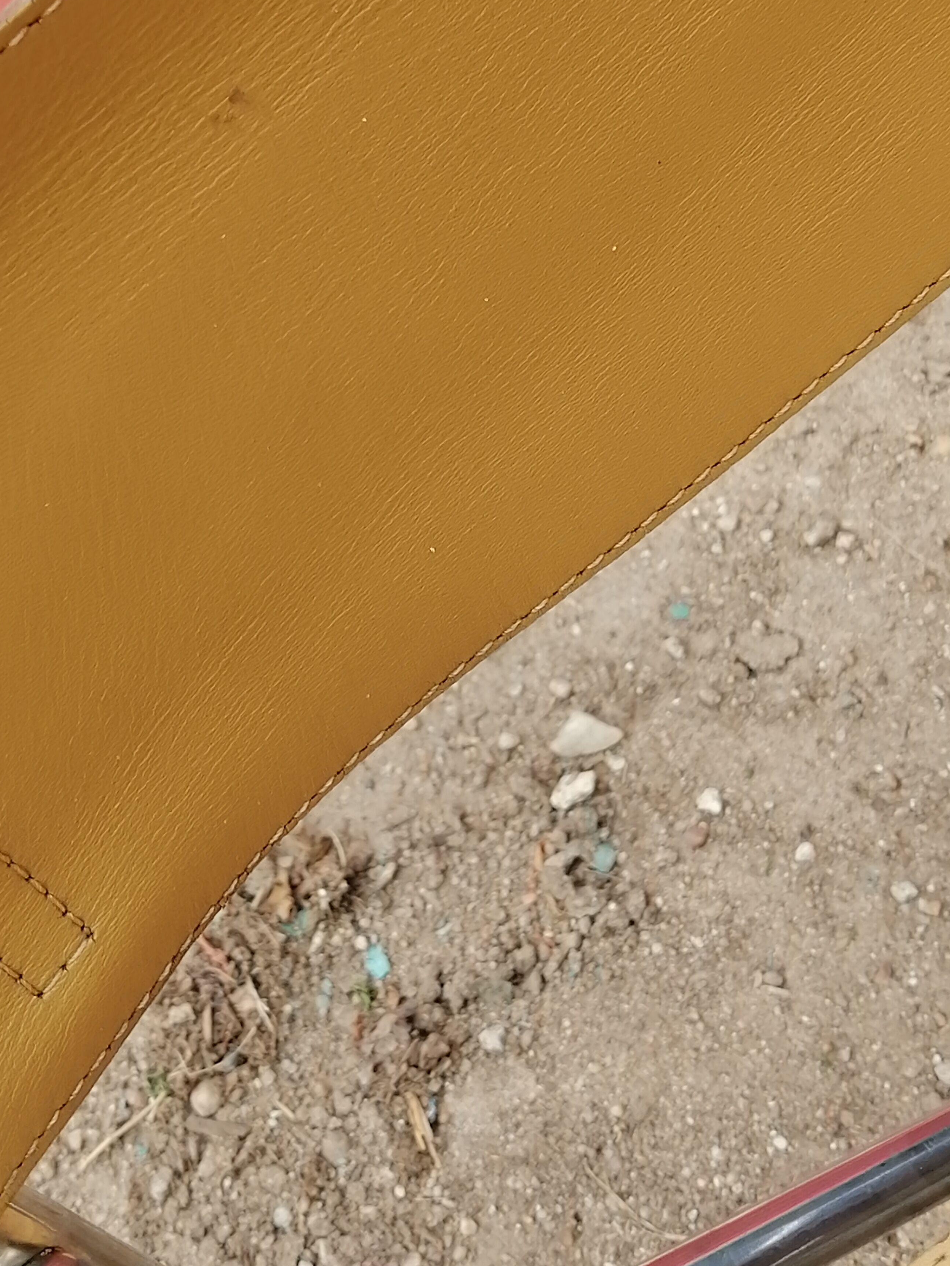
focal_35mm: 72
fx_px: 2635
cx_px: 320
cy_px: 423
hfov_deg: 20.4
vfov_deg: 26.9
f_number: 1.8
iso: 50
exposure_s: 1/468
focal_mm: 3.95
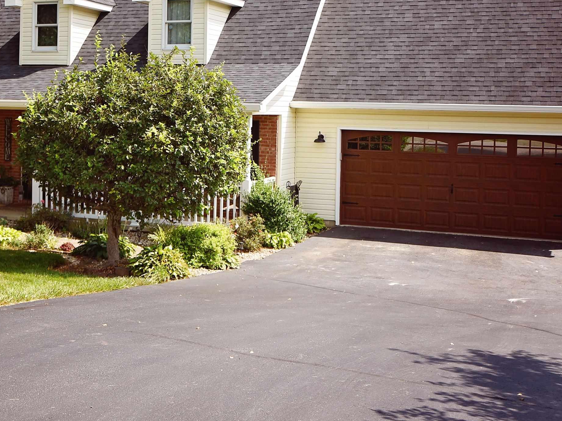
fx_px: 909
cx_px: 195
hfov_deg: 34.1
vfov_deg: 25.9
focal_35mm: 56
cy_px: 124
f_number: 2.8
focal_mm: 35
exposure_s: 1/1000
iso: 100
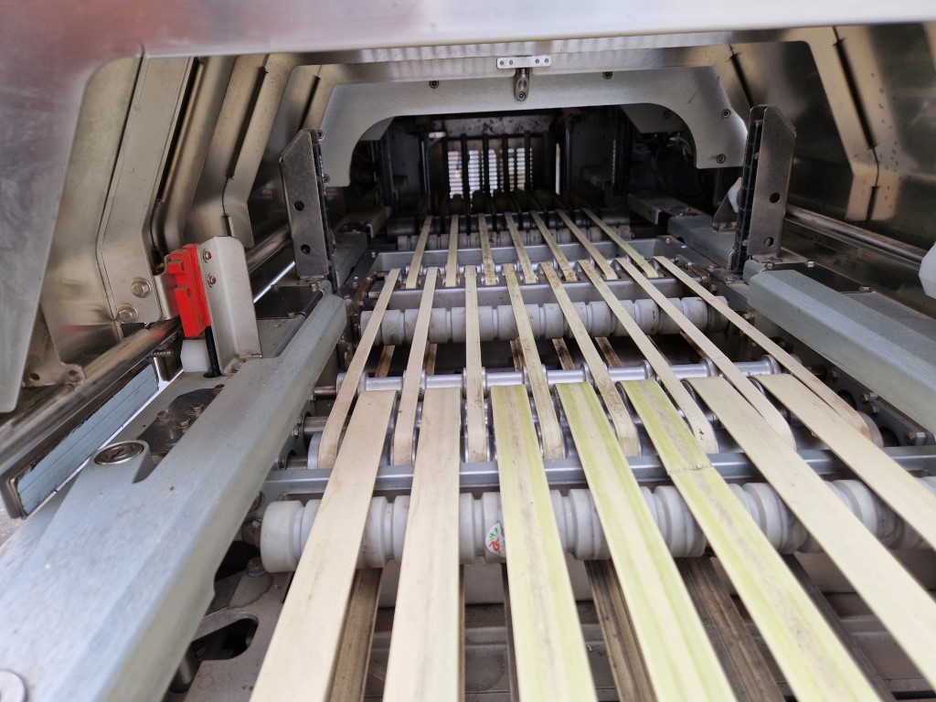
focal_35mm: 23
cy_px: 351
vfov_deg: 58.9
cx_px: 468
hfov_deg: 73.9
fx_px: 622
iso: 50
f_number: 1.8
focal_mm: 5.4
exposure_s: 1/367
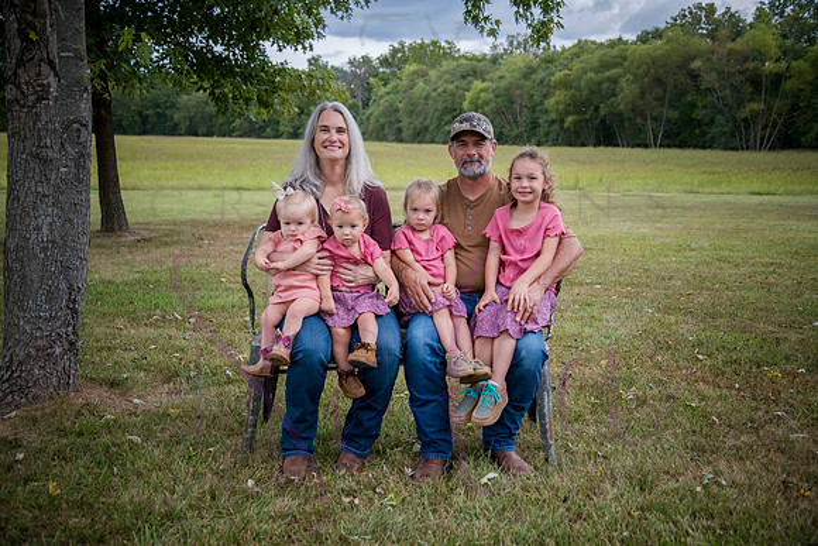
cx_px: 409
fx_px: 864
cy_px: 273
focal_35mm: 38
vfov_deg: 35.1
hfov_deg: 50.7
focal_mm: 38
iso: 400
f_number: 4.2
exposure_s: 1/640
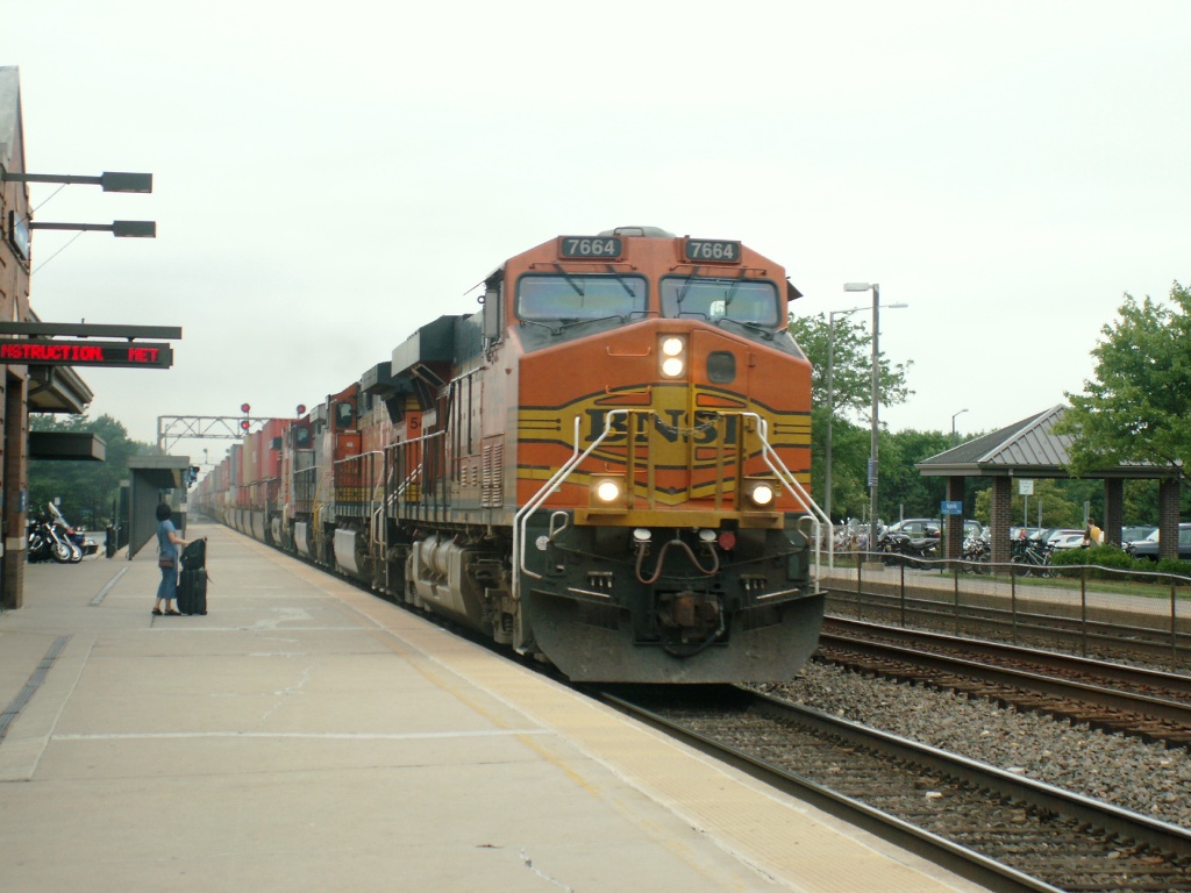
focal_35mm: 82
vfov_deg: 18.0
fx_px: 2821
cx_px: 596
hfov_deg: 23.8
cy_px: 446
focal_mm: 13.62
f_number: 3.5
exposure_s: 1/250
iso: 50
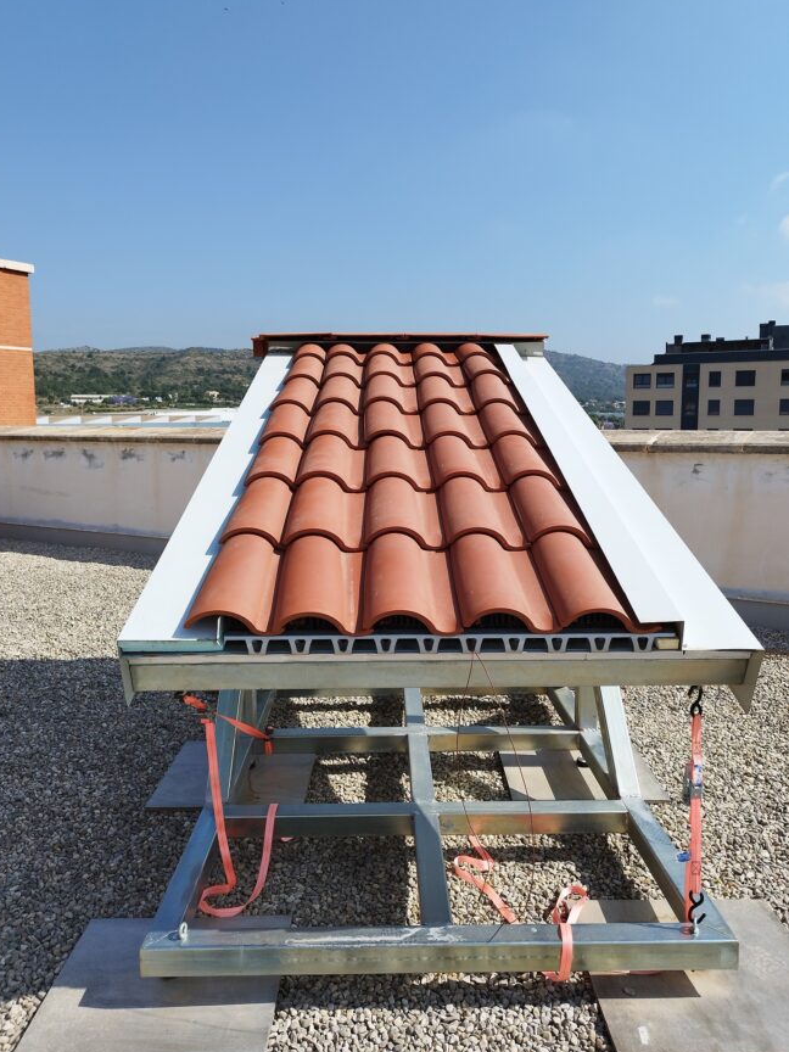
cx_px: 379
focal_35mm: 25
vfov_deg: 69.4
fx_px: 760
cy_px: 515
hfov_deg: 54.9
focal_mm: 5.89
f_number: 1.89
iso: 50
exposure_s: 1/1012
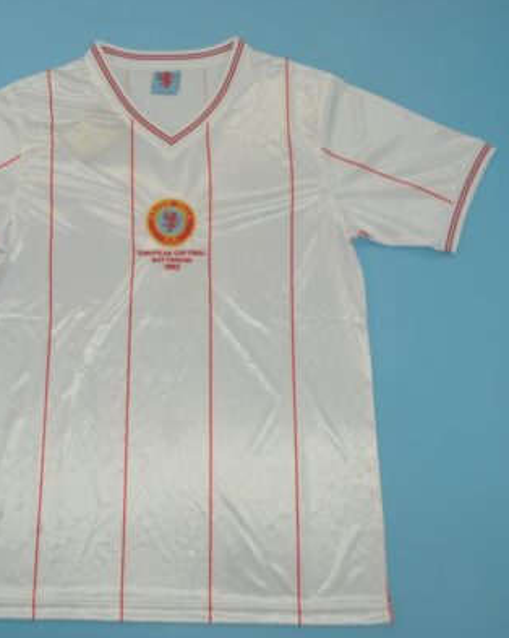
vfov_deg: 42.9
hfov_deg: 34.5
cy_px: 317
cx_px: 169
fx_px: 810
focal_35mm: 43
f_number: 5
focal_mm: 20
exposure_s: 1/200
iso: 200
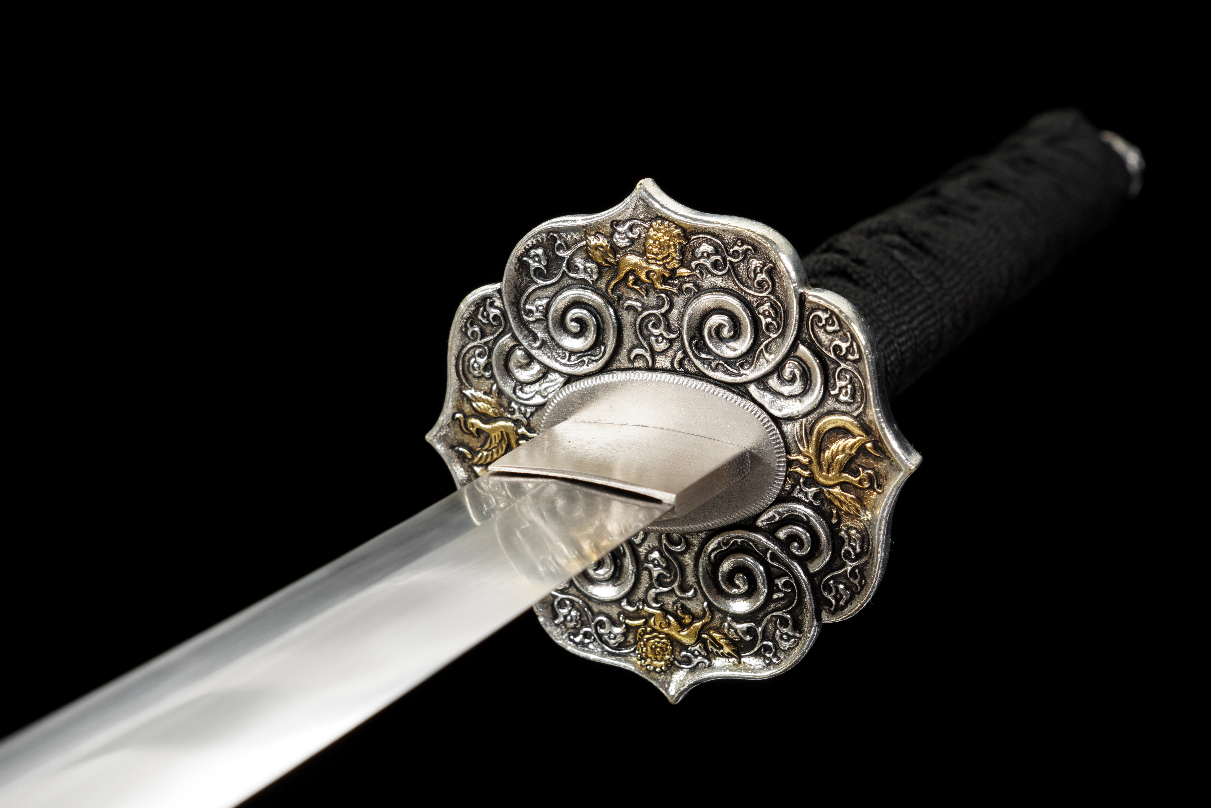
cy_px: 404
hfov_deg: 33.6
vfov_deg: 22.7
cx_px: 606
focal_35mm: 60
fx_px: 2008
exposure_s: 1/160
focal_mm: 39.8
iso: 100
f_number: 9
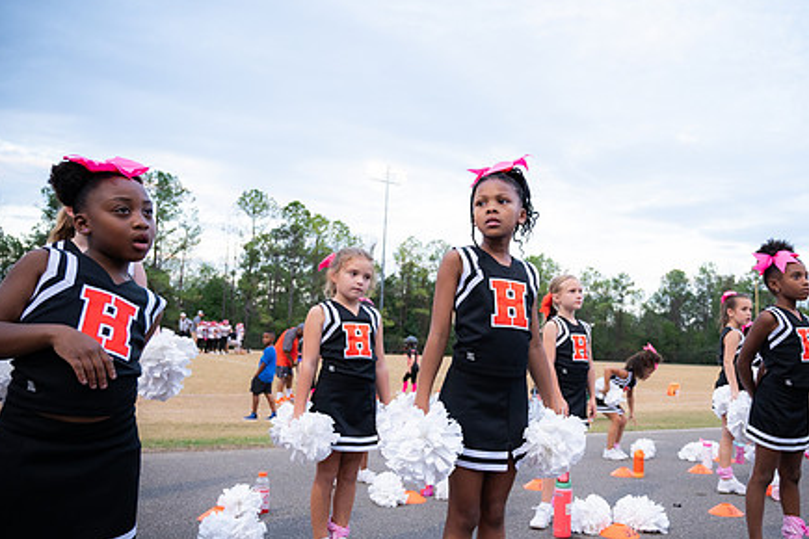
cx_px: 500
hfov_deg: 58.1
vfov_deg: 41.1
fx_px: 719
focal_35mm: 32
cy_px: 290
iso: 1250
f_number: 4
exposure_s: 1/400
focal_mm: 24
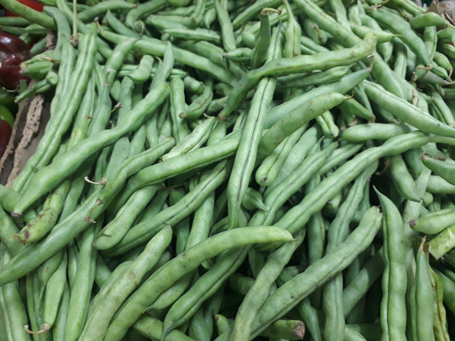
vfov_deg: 51.4
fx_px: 355
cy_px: 170
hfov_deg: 65.3
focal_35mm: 27
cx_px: 228
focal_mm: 3.6
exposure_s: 1/15
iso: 250
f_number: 1.9
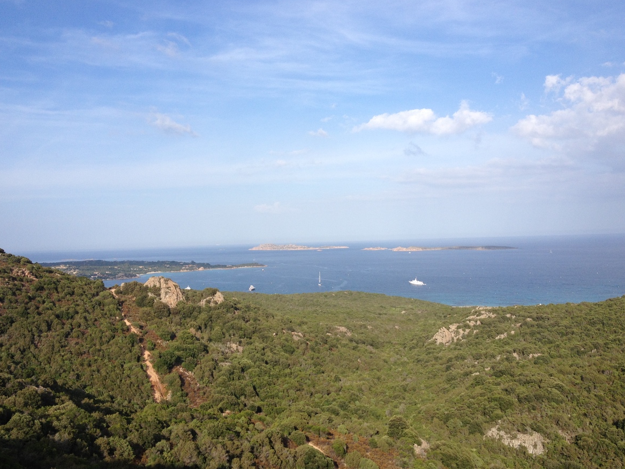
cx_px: 320
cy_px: 230
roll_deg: +2.0
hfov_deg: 51.4
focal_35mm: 36
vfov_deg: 39.6
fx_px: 650
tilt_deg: -3.6
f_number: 2.4
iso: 50
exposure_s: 1/1534
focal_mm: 4.28
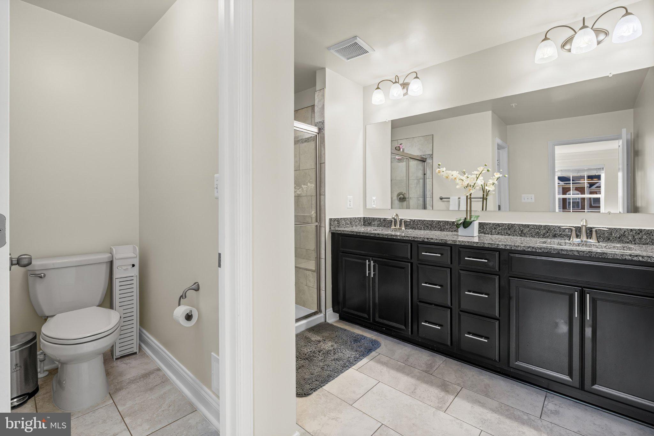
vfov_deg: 73.7
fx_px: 291
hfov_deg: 96.7
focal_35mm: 16
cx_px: 327
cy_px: 218
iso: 500
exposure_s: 1/15
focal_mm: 16
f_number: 8
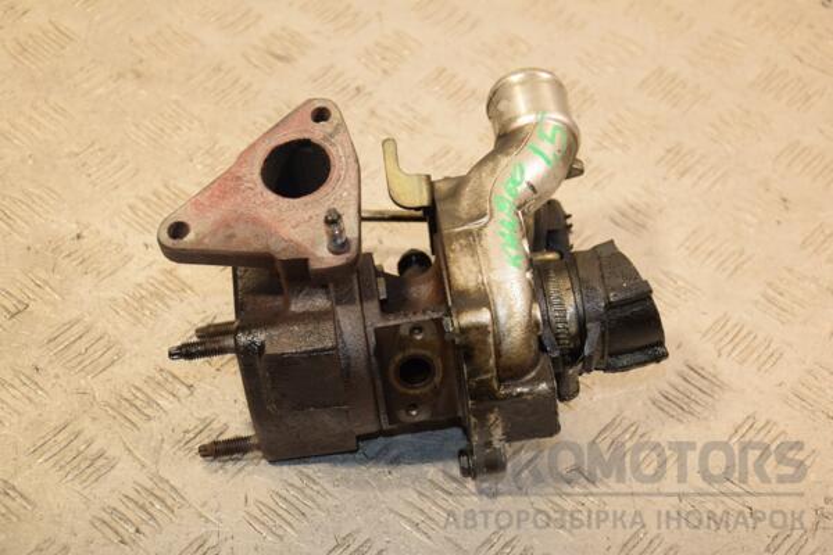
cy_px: 278
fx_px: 1666
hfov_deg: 28.1
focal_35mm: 72
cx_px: 416
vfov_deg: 18.9
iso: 800
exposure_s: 1/200
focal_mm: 48
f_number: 4.8
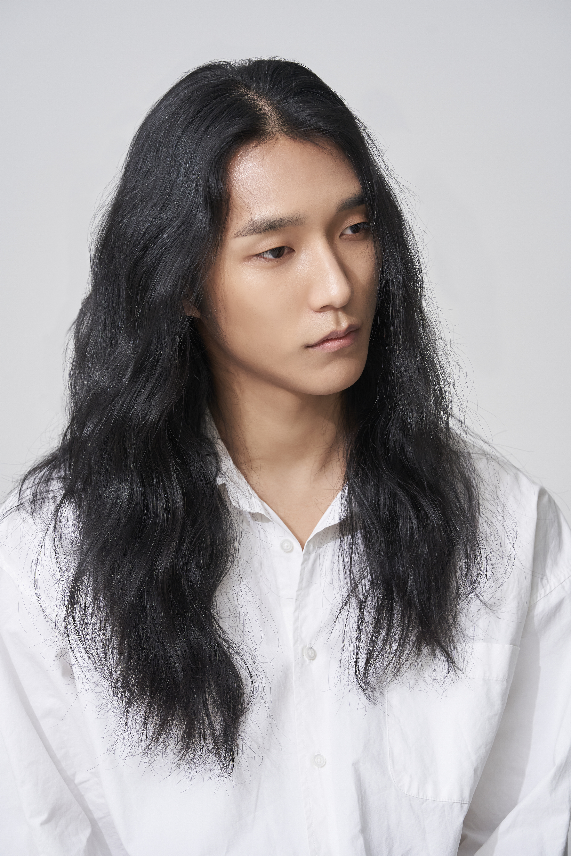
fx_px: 3141
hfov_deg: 10.4
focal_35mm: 132
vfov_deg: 15.5
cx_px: 286
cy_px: 428
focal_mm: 132
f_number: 6.3
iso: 640
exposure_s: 1/125
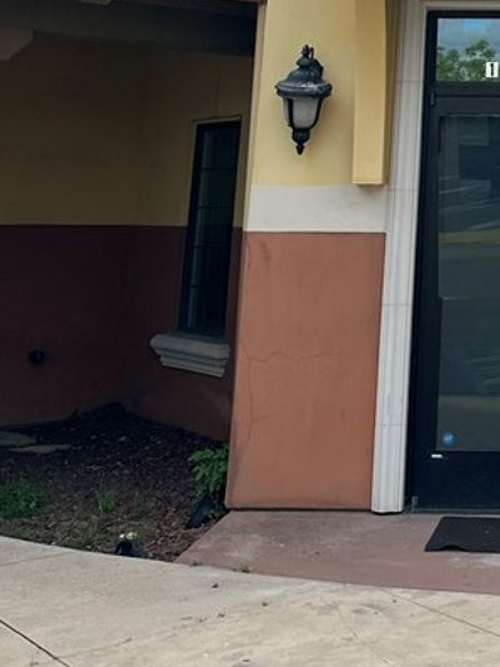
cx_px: 583
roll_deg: -0.8
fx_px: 1194
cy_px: -100
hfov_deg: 22.0
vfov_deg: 27.9
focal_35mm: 62
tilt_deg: +14.0
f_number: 1.78
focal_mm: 6.86
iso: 80
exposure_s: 1/2353
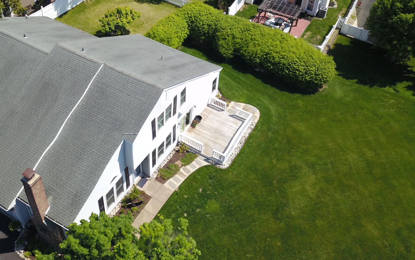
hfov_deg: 53.9
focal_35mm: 36
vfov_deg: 35.0
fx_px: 407
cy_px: 86
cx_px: 191
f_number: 2.2
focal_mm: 4.73
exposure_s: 1/966
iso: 100
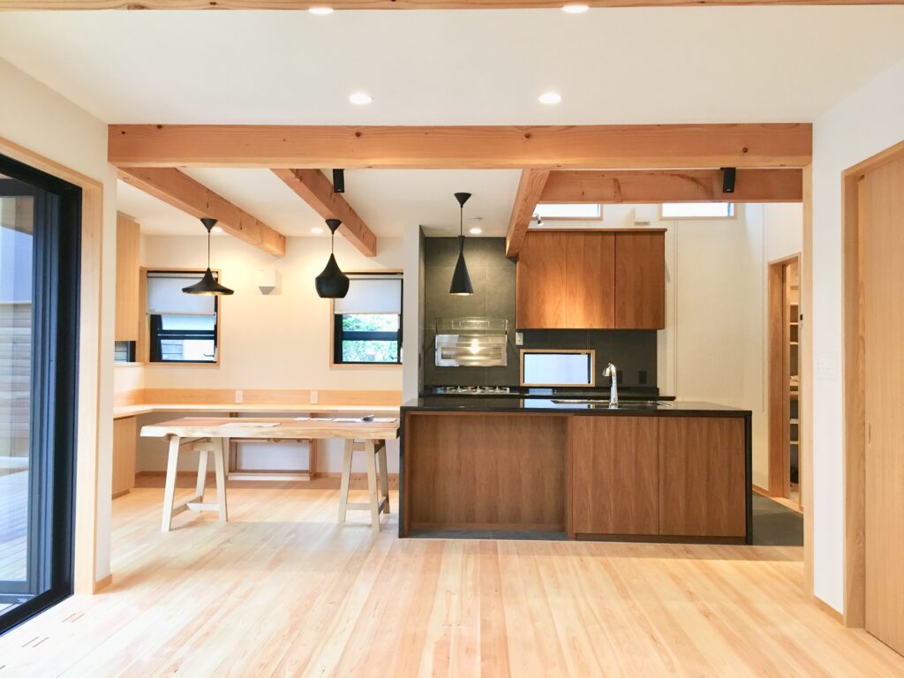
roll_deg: -1.1
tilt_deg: +1.5
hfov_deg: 61.7
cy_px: 339
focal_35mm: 29
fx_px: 757
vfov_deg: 48.2
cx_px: 452
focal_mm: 4.15
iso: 100
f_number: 2.2
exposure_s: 1/30
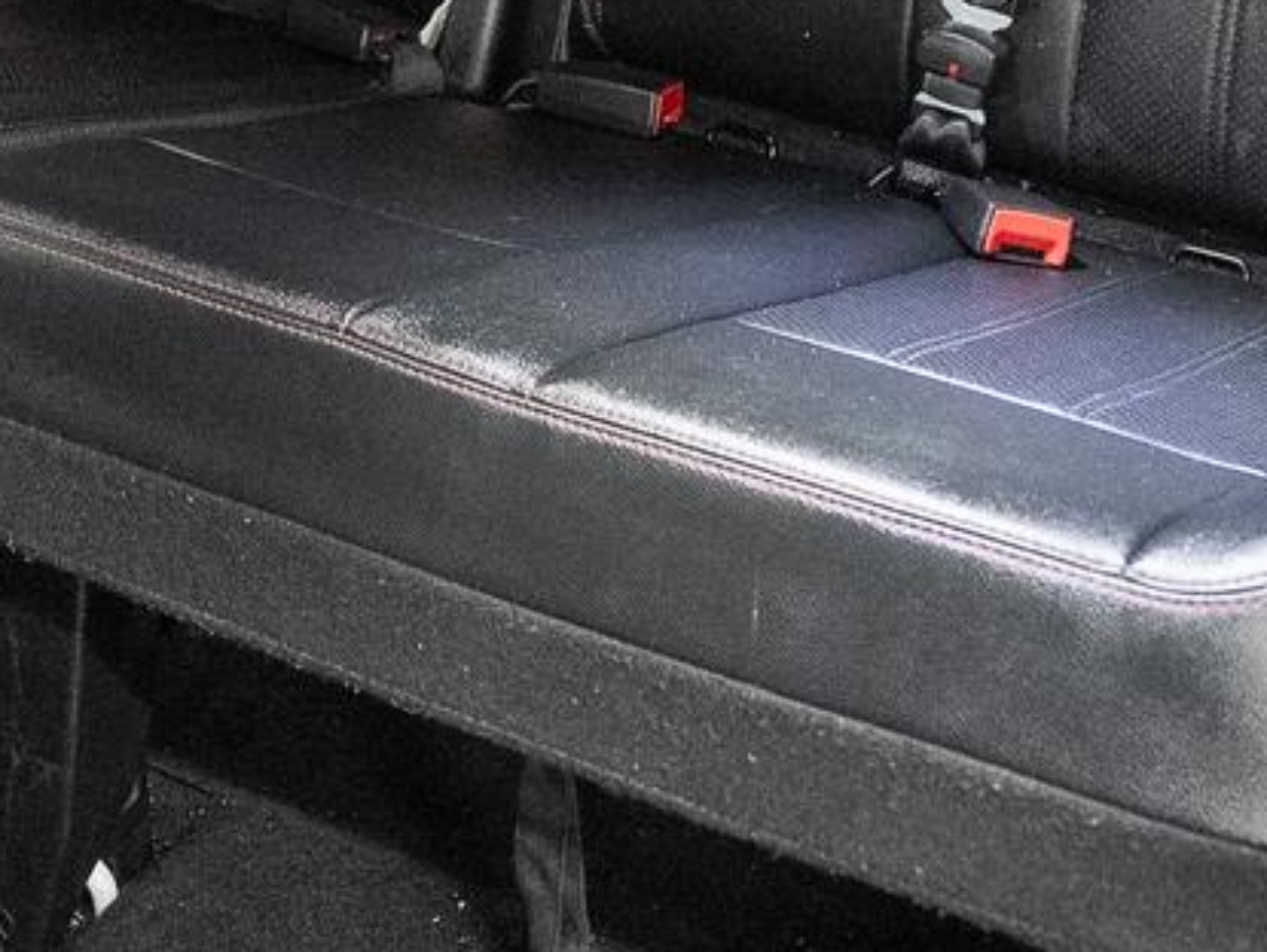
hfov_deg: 24.4
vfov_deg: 17.6
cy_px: -189
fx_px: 2931
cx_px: 653
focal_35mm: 80
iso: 1600
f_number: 3.2
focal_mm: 24
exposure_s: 1/50
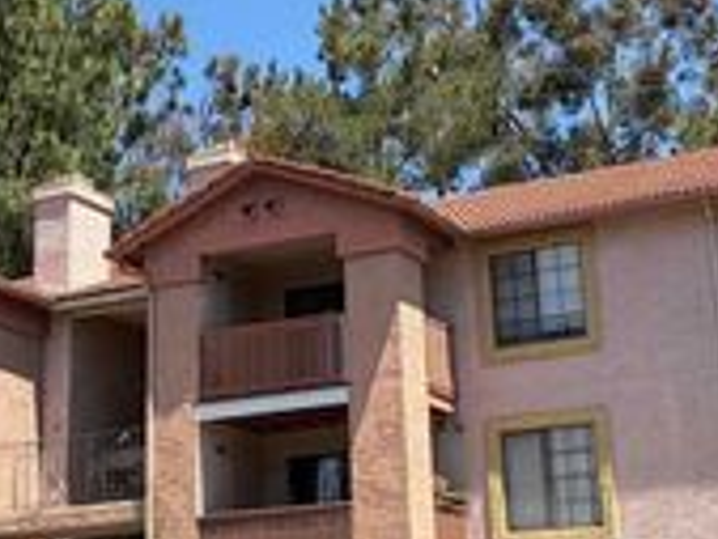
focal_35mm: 77
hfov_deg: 25.3
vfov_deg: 19.1
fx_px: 1598
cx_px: 293
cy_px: 214
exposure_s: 1/2364
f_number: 1.6
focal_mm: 5.96
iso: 64
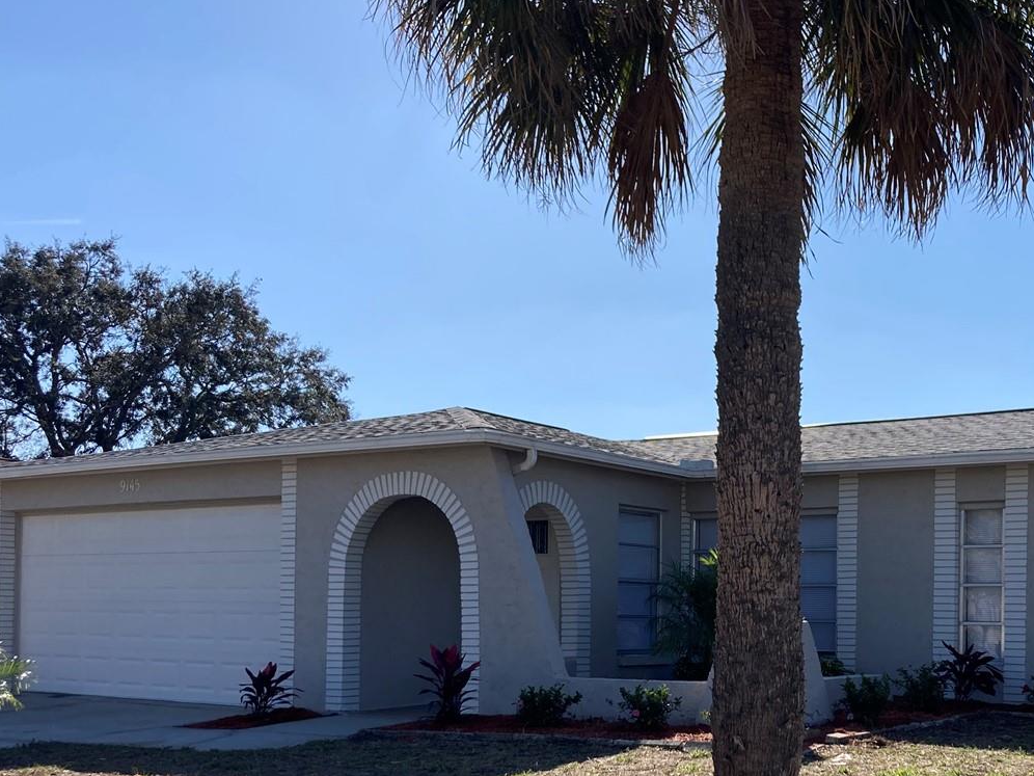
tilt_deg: +1.5
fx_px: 1344
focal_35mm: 45
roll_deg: -0.8
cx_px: 712
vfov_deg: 31.5
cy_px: 604
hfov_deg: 41.4
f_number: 1.8
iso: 20
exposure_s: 1/2315
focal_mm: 3.99
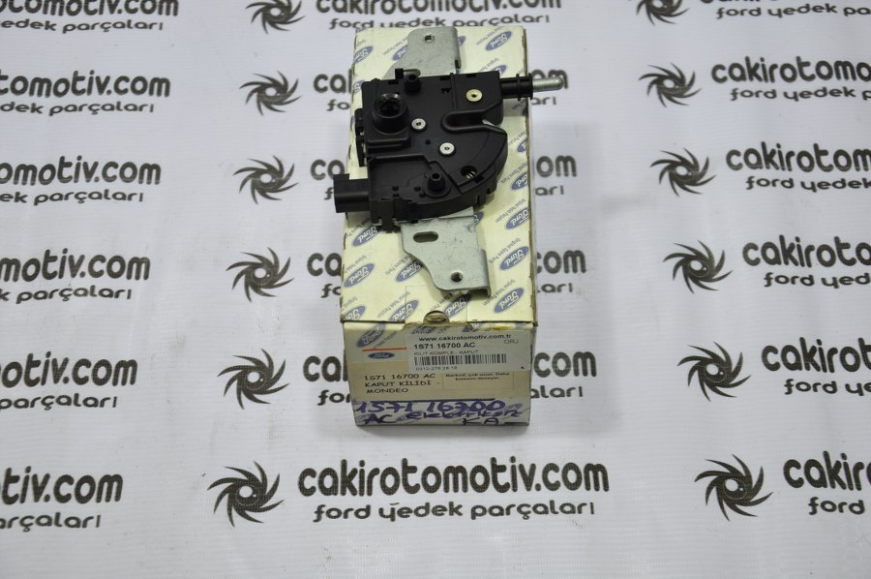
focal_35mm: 60
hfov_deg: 33.4
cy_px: 290
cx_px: 436
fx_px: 1450
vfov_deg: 22.6
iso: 200
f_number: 4.5
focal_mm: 40
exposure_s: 1/40
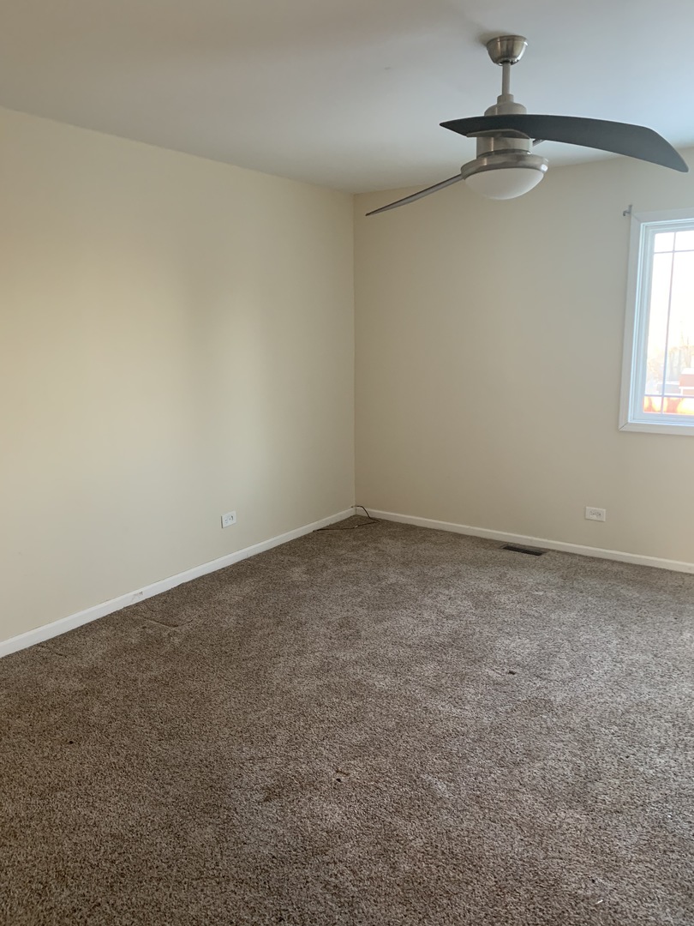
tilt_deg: -7.8
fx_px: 695
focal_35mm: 26
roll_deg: -2.3
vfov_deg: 67.3
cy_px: 463
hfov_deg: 53.1
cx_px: 347
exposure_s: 1/60
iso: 250
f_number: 1.8
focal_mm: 4.25
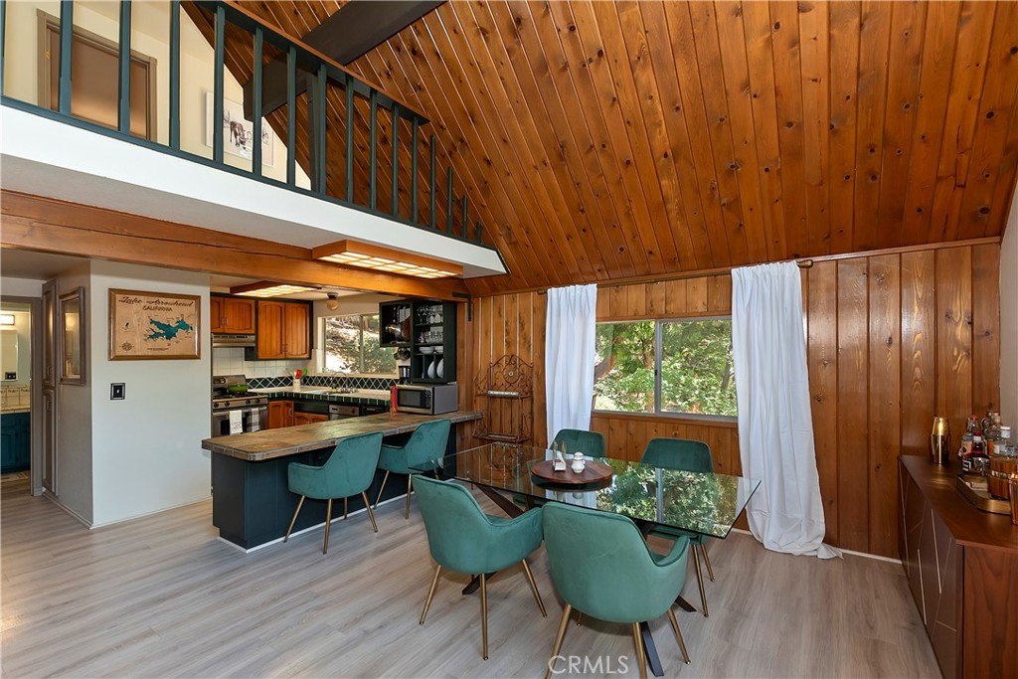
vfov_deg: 77.3
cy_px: 340
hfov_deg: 100.4
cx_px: 509
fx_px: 424
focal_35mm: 15
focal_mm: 10
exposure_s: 1/30
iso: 400
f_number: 8
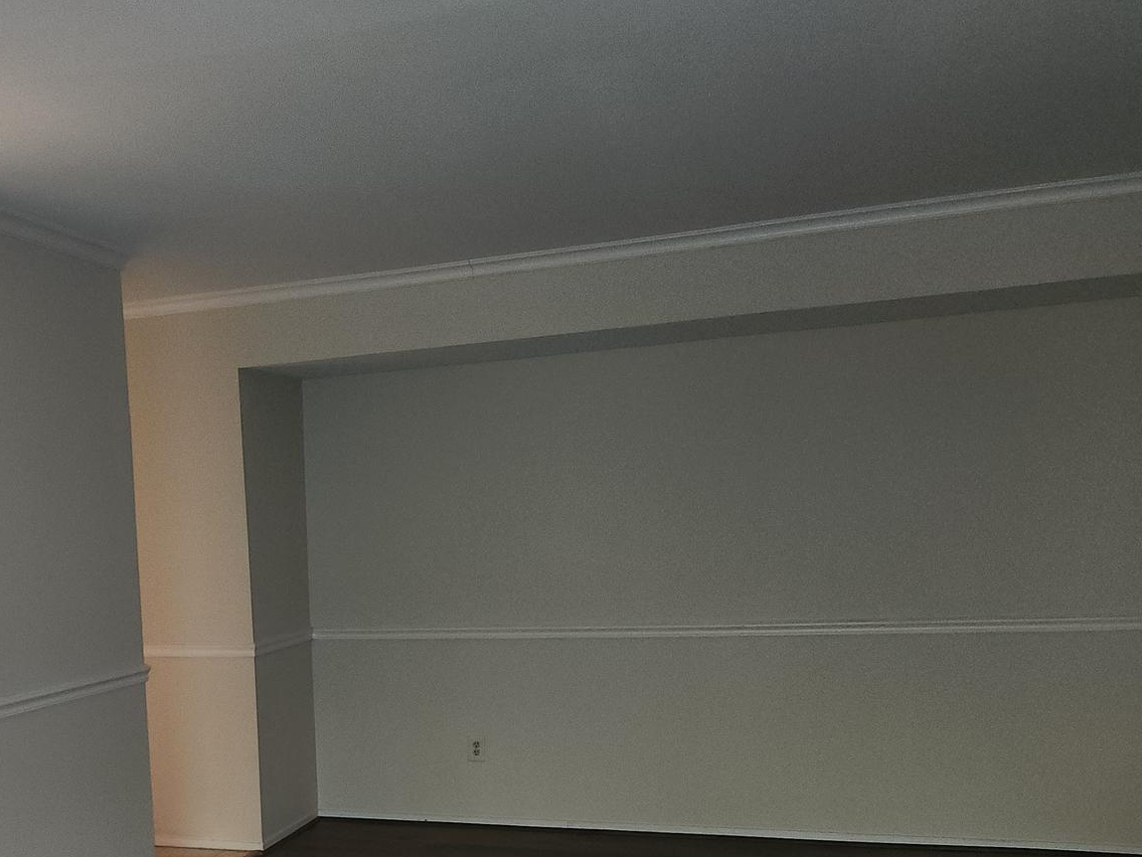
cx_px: 275
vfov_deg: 33.6
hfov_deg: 44.2
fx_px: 1353
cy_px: 745
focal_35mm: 41
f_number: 1.8
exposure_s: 1/20
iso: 125
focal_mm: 5.4
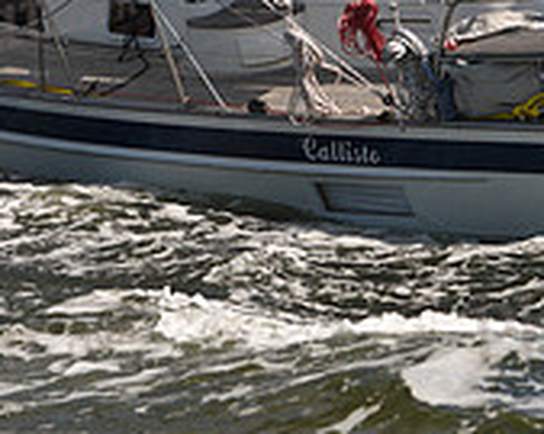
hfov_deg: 8.6
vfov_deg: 6.8
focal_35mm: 226
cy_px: -162
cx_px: 306
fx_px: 3637
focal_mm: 70
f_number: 4.5
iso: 250
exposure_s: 1/1600
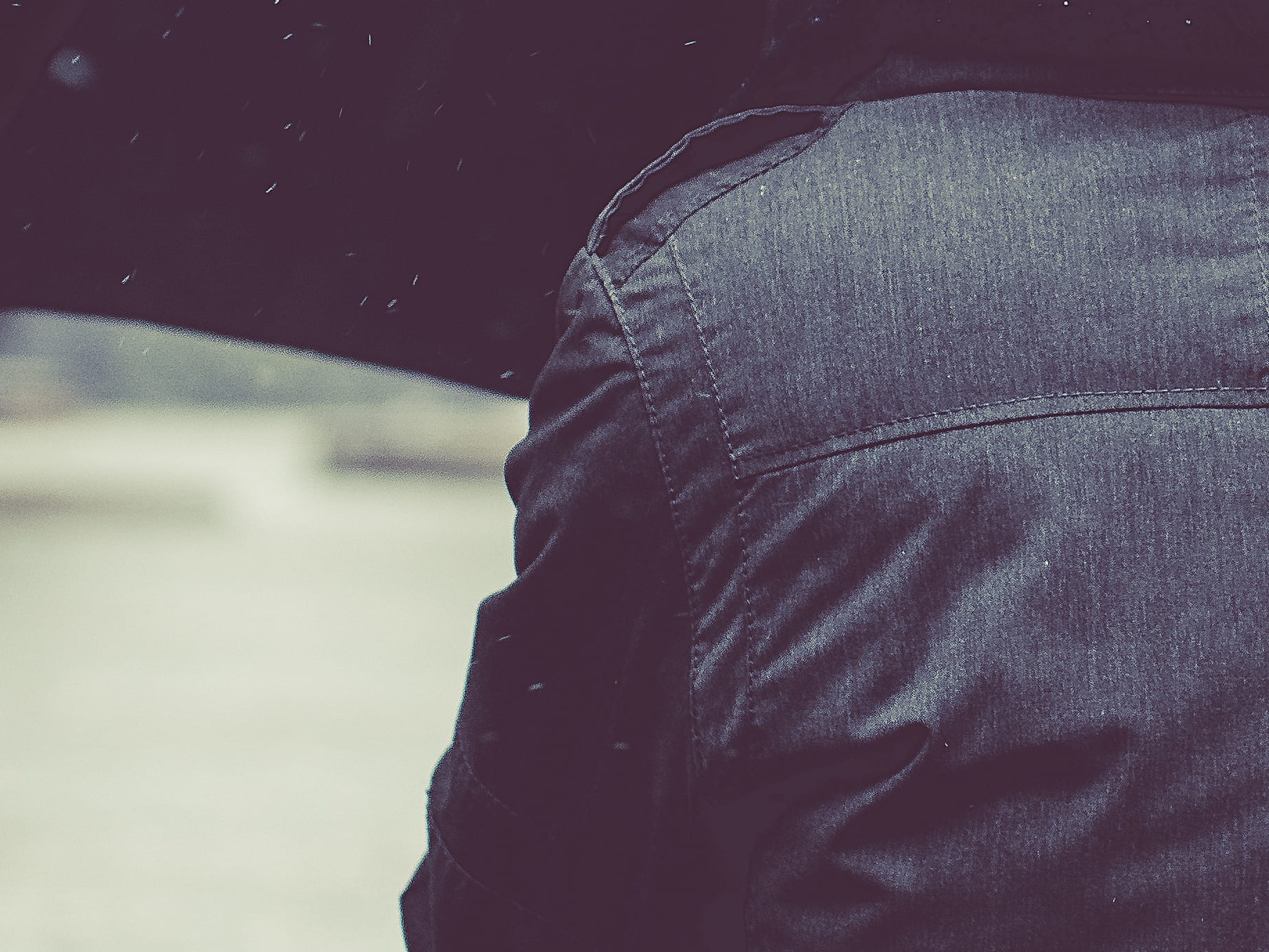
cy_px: 295
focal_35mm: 236
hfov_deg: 8.2
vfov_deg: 6.3
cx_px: 1765
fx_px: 8652
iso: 400
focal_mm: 50
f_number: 2.2
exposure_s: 1/500
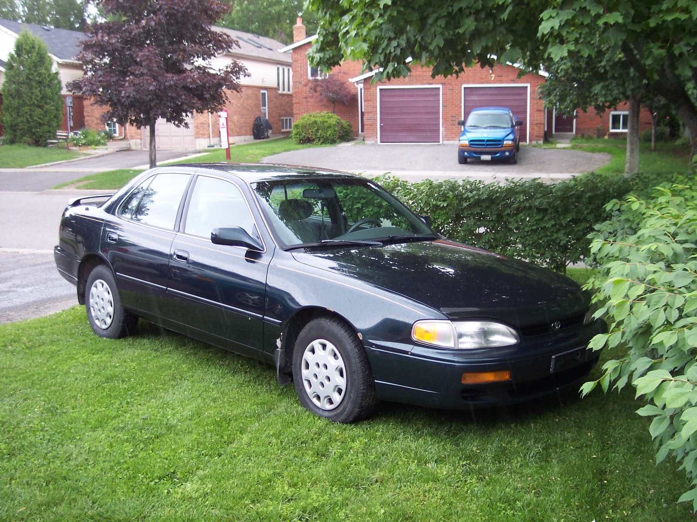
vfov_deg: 37.7
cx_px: 348
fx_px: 765
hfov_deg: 49.0
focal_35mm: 38
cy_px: 261
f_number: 2.8
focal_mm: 8
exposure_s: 1/125
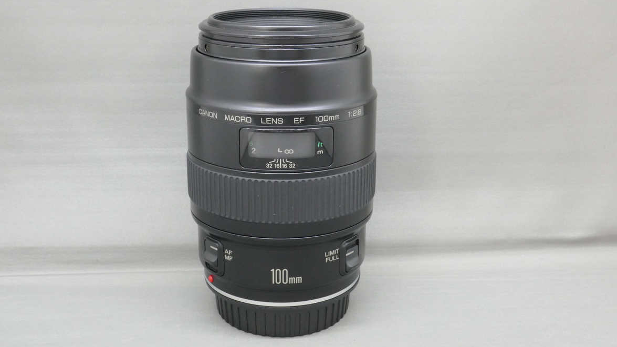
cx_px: 311
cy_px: 162
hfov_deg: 44.6
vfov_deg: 26.0
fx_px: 753
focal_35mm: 46
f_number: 8
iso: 1600
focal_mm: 15.6
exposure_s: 1/13
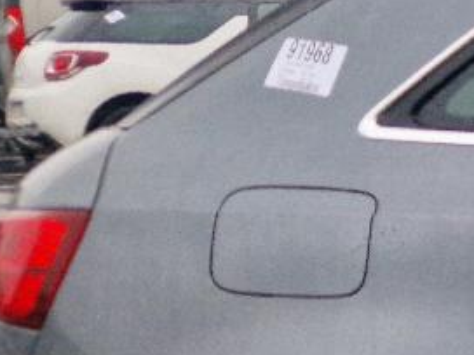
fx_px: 2081
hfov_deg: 9.9
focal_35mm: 152
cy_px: 362
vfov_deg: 9.7
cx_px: 1401
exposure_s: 1/100
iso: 50
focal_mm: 5.4
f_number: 1.8
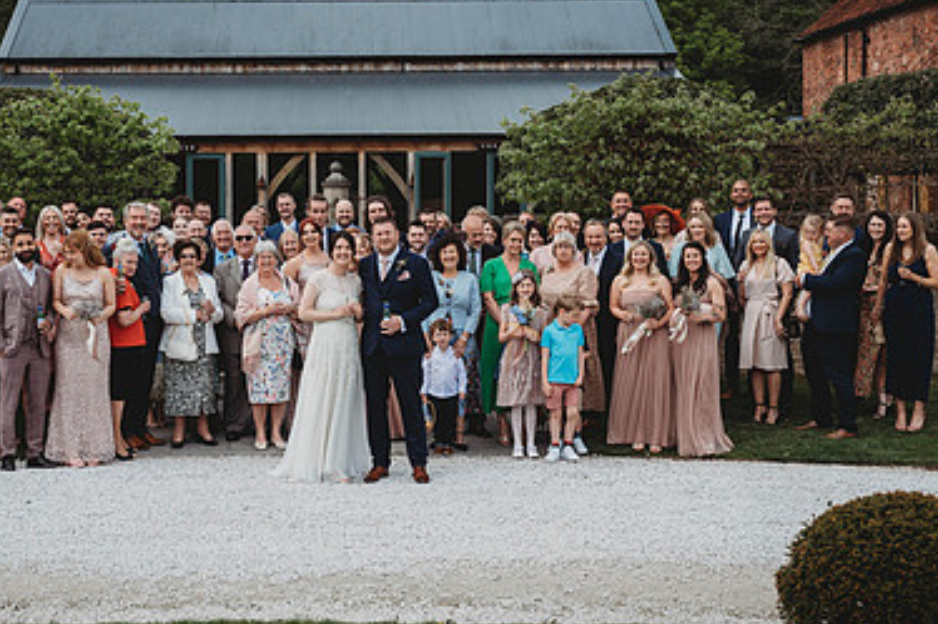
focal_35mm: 62
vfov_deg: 21.9
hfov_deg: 32.2
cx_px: 339
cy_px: 268
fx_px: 1615
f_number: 4.5
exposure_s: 1/640
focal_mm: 40
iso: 100
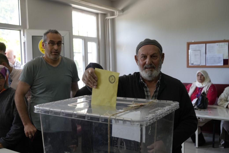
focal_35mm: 36
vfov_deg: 36.9
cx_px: 114
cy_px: 76
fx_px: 229
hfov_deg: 53.1
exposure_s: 1/200
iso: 800
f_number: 4
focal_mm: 36
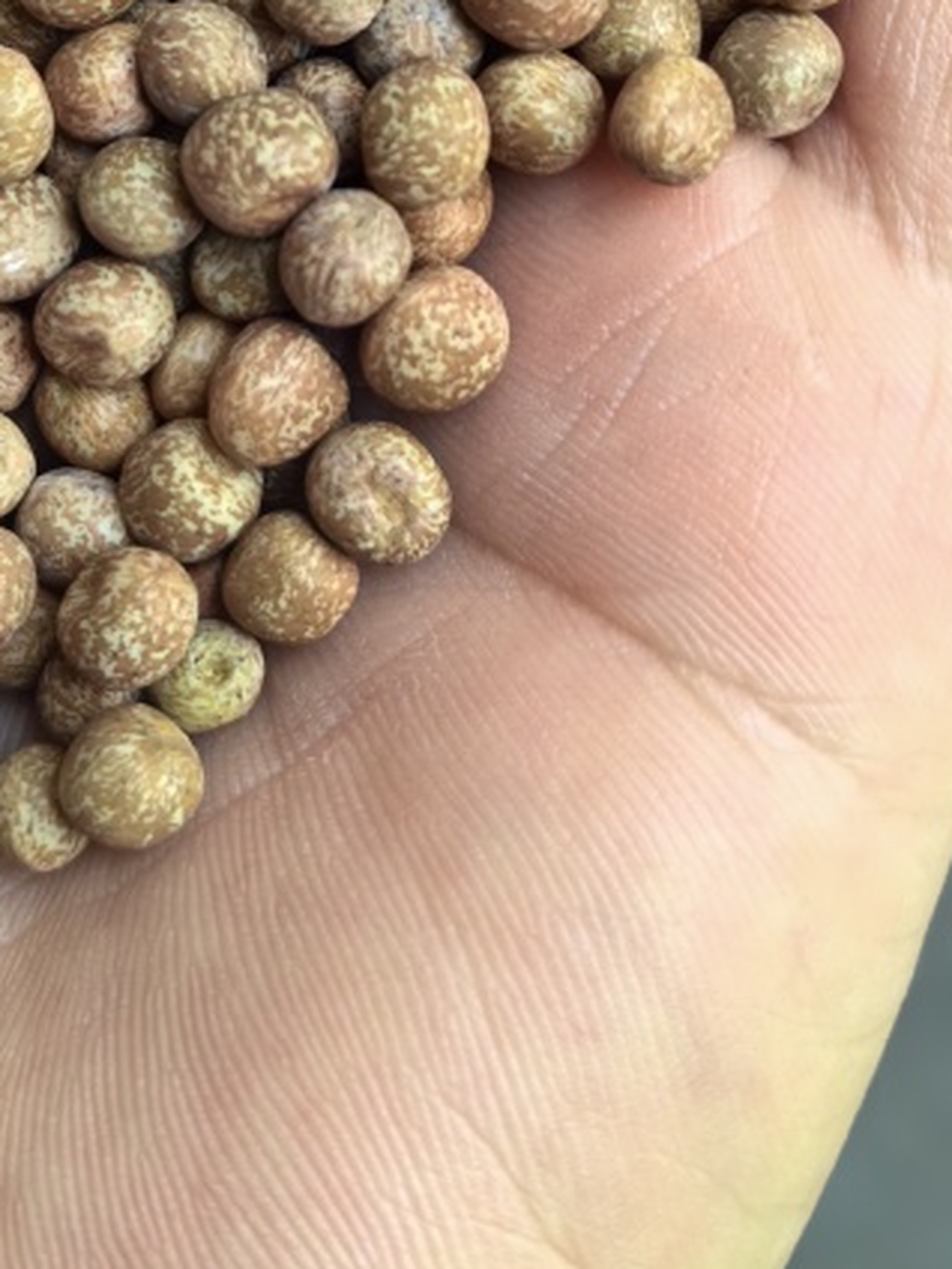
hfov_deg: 21.5
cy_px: 1
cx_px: 302
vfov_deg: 27.0
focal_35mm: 68
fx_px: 2493
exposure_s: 1/100
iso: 64
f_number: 2
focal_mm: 5.72
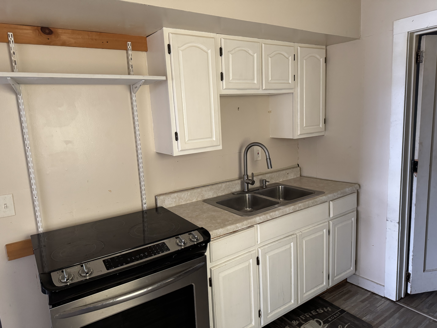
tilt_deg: -8.6
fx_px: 303
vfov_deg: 56.8
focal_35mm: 24
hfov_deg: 71.6
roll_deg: +4.3
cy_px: 164
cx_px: 218
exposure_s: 1/60
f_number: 1.78
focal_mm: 6.76
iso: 500
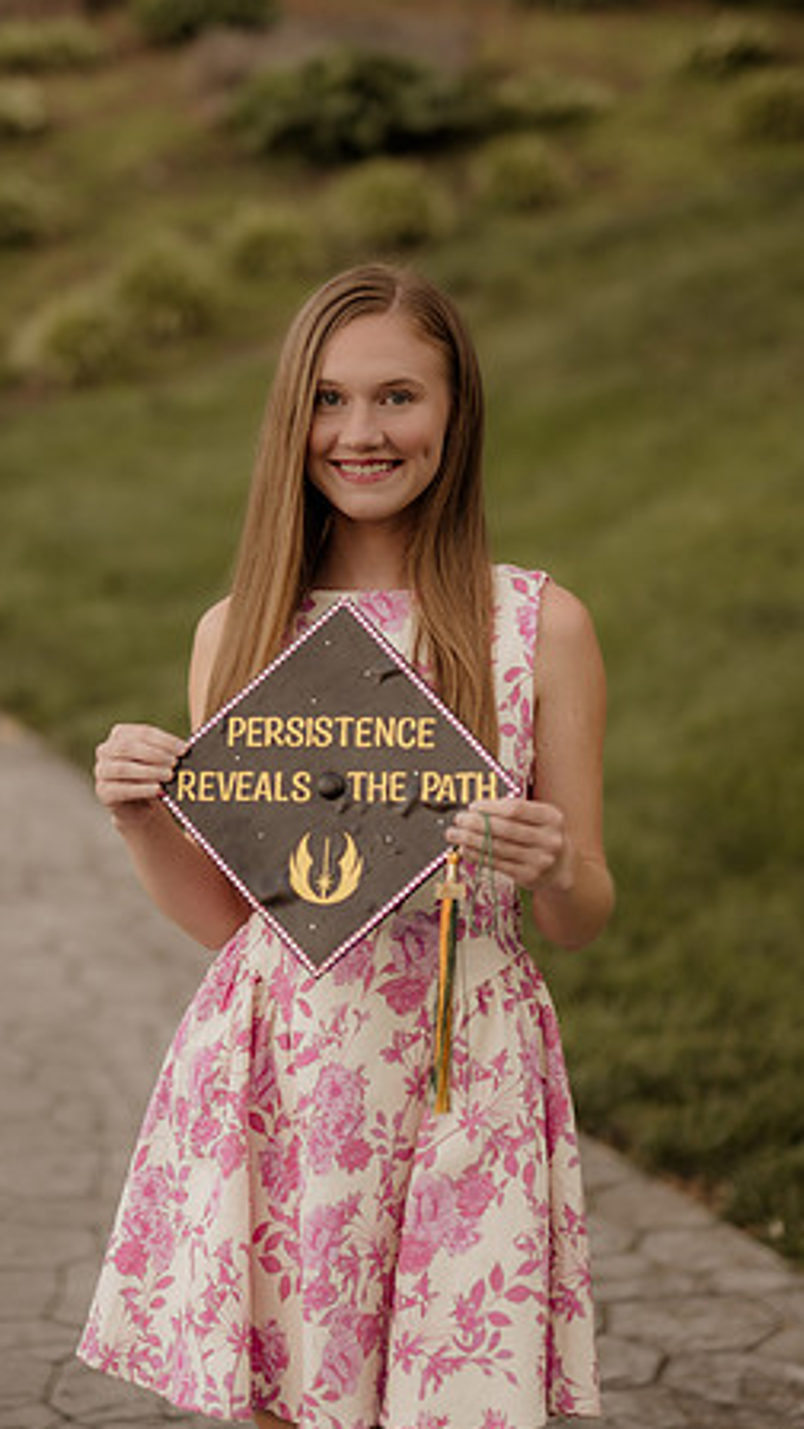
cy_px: 714
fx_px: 2994
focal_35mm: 79
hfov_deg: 15.3
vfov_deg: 26.8
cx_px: 345
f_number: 1.4
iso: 125
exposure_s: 1/400
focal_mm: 50
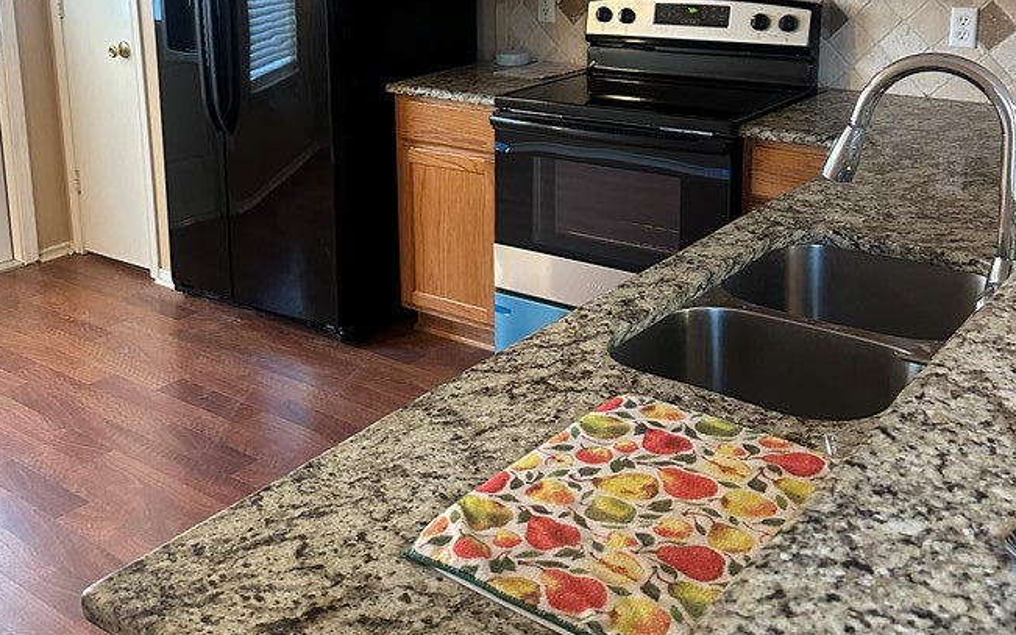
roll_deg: +0.3
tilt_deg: -10.8
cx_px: 442
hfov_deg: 49.1
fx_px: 1108
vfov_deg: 31.1
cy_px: 114
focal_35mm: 40
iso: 640
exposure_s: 1/60
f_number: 1.78
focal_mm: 6.86
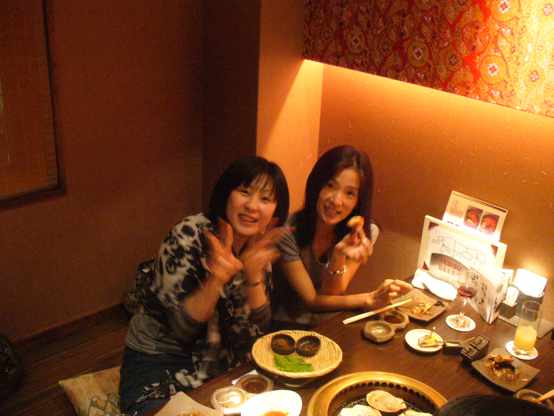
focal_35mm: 37
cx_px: 277
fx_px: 592
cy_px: 208
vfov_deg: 38.7
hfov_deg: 50.1
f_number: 2.8
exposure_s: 1/8
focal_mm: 6.1
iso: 400
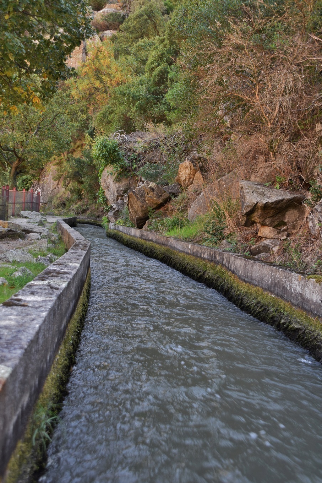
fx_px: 577
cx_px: 167
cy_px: 247
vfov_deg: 45.4
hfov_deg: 31.2
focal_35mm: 43
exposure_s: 1/60
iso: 400
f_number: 4
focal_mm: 26
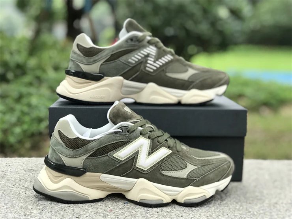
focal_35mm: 57
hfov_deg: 33.8
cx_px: 146
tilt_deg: -6.9
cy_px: 110
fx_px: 481
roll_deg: -0.7
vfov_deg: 25.7
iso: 50
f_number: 2.8
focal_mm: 6.6
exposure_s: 1/50
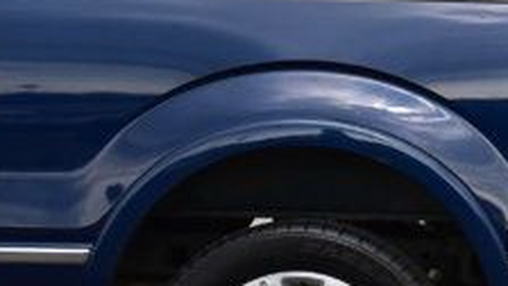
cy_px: 14
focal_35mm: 187
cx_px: 880
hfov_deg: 10.9
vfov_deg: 6.5
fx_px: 2519
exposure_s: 1/400
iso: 400
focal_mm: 26
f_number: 11
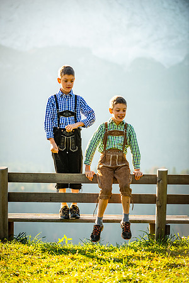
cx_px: 94
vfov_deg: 15.2
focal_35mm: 135
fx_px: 1063
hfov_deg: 10.2
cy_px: 142
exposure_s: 1/1000
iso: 200
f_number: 5
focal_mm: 135
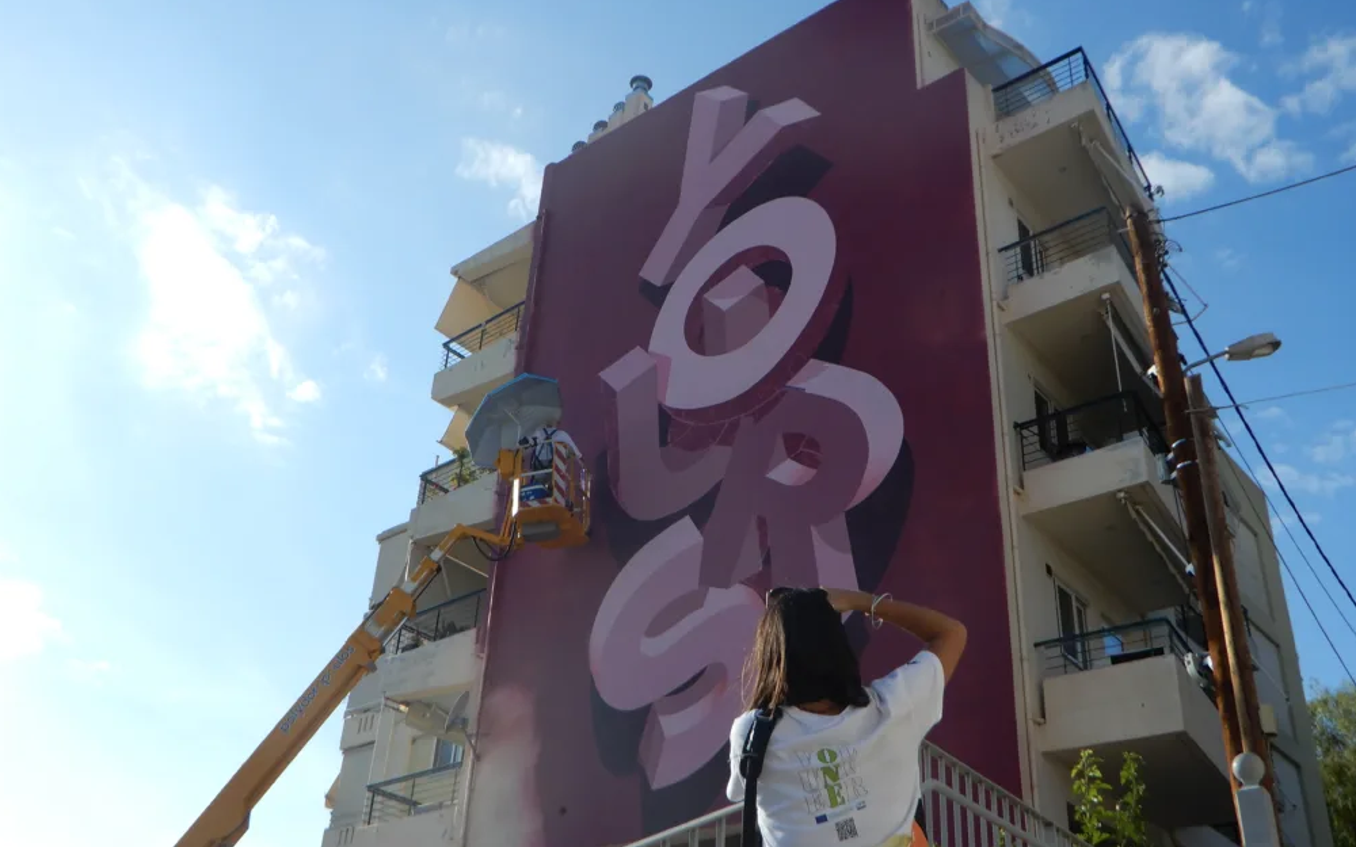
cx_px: 677
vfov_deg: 33.6
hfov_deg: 51.5
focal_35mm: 38
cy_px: 447
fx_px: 1404
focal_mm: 6.2
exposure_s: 1/1000
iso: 80
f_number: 4
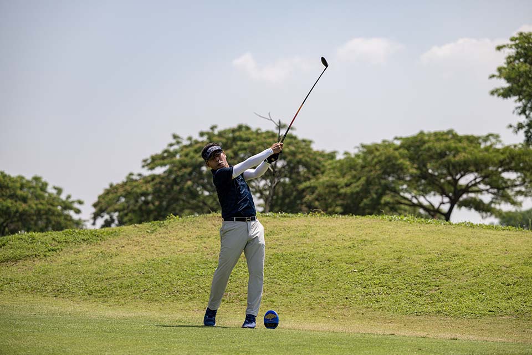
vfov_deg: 13.6
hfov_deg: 20.2
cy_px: 178
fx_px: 1492
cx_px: 266
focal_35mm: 101
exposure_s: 1/3200
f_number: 3.2
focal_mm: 101
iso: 200
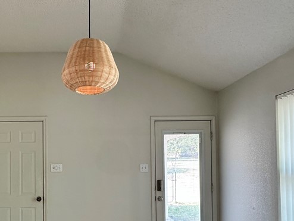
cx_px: 95
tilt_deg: +1.1
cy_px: 158
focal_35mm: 29
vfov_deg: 47.0
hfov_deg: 60.0
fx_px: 246
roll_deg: +0.6
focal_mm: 2.22
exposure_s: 1/120
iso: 200
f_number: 2.2
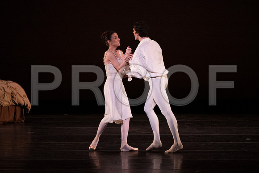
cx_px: 130
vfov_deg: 3.5
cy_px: 86
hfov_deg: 5.3
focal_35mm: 391
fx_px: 2814
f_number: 7.1
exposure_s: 1/400
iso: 20000
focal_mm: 391
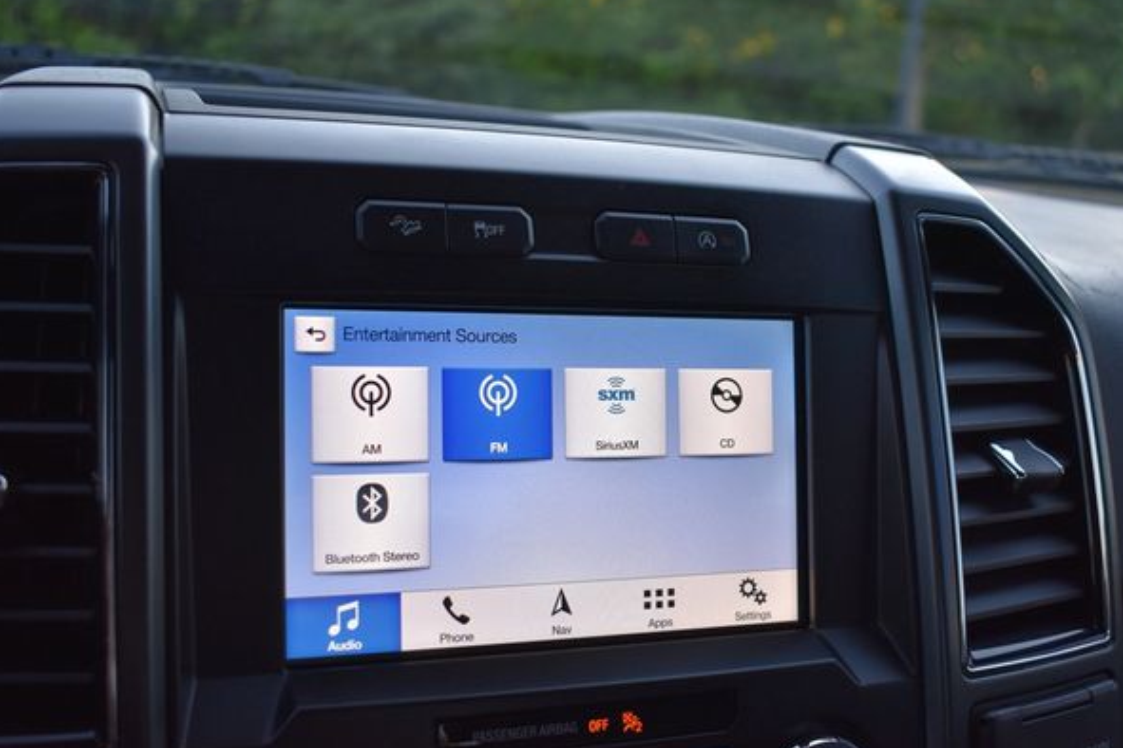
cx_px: 597
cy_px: 383
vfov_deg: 34.2
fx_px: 1216
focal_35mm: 39
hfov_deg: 49.5
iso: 560
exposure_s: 1/250
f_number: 4
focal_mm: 24
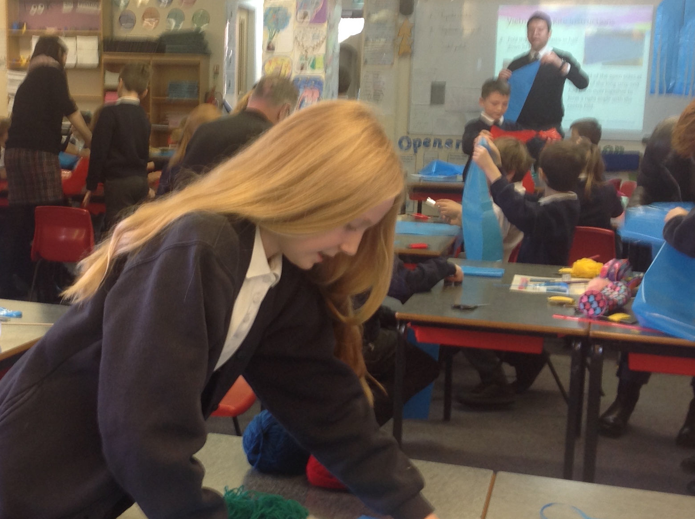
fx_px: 1163
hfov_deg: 33.1
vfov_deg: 25.2
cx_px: 246
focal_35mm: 58
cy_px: 242
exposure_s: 1/17
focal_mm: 4.28
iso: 50
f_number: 2.4
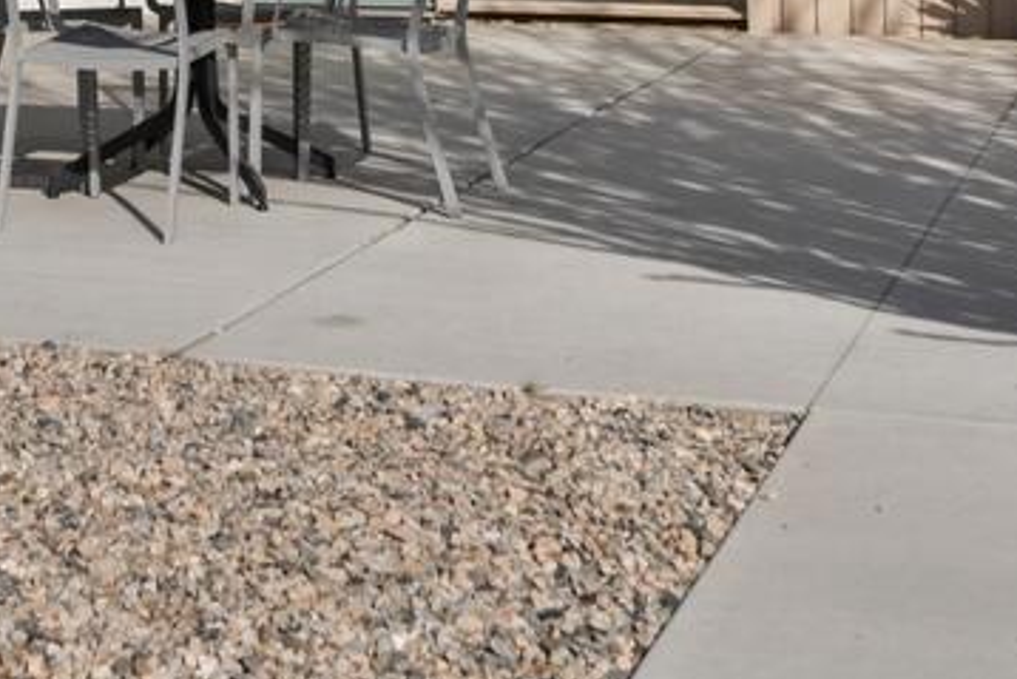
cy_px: -240
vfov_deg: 13.2
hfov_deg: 20.1
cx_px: 151
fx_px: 2826
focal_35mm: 100
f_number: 9
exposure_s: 1/500
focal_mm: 35
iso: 64
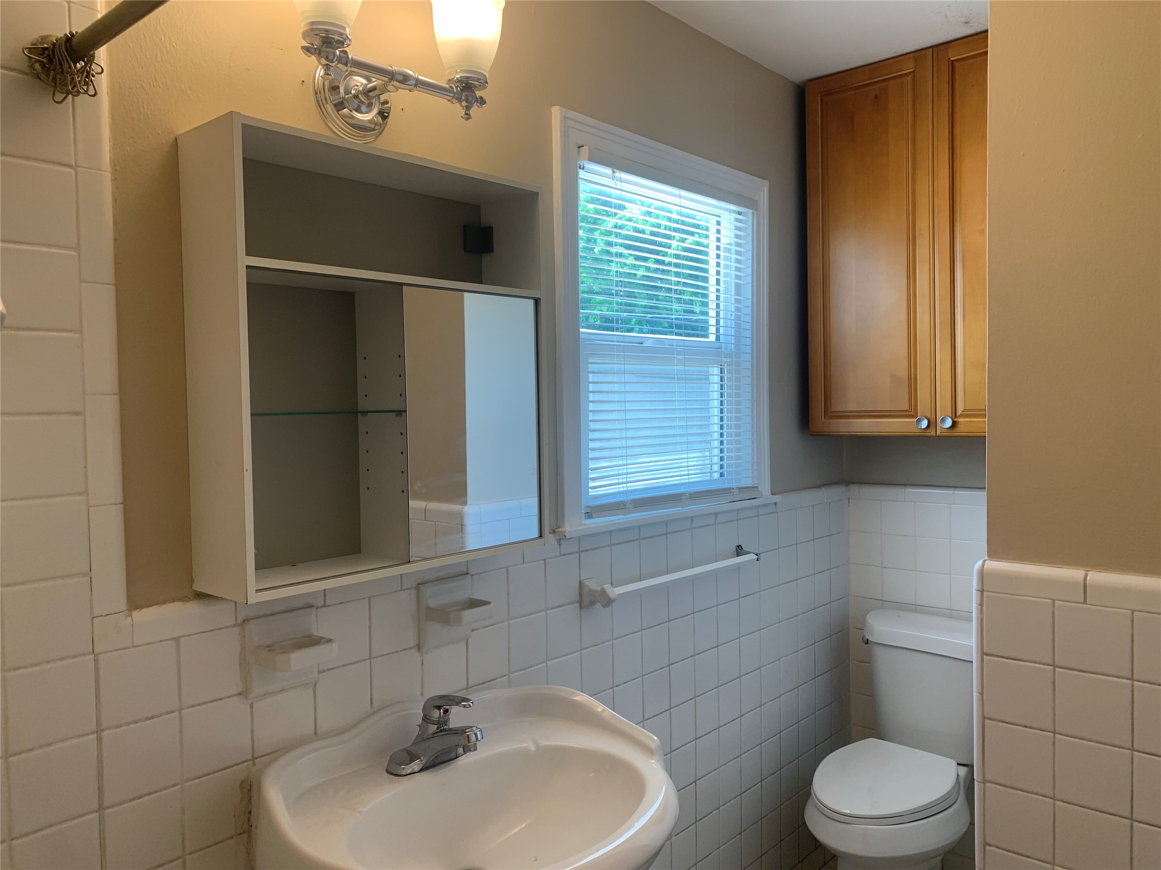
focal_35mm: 26
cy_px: 435
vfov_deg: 53.1
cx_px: 580
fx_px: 872
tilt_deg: -2.9
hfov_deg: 67.3
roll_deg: +0.3
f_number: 1.8
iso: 64
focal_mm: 4.25
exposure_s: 1/120
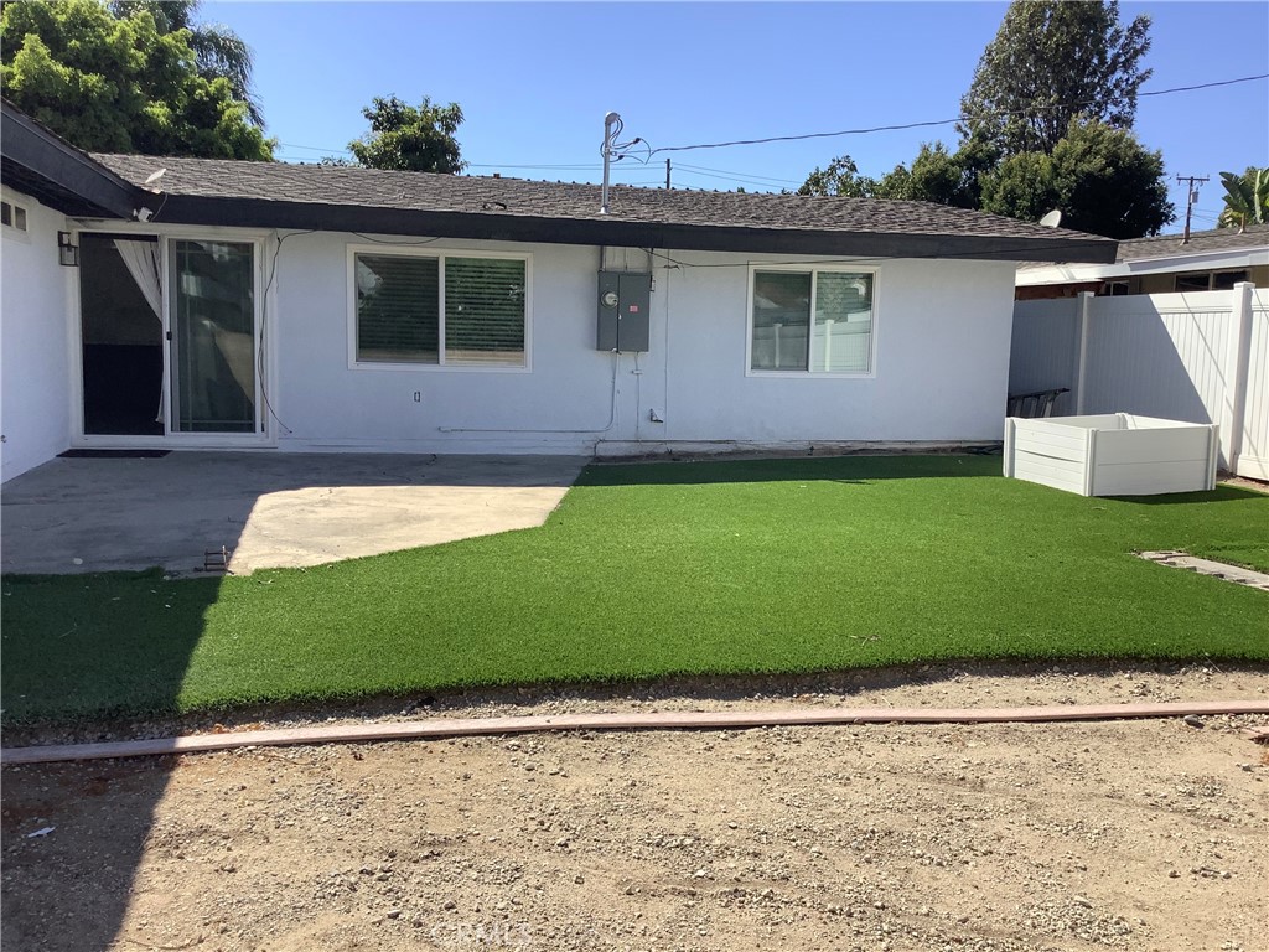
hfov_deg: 58.4
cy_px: 476
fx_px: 1136
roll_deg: -1.3
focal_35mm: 31
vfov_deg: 45.4
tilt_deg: -8.2
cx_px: 634
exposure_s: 1/1217
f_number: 2.4
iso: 25
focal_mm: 3.3
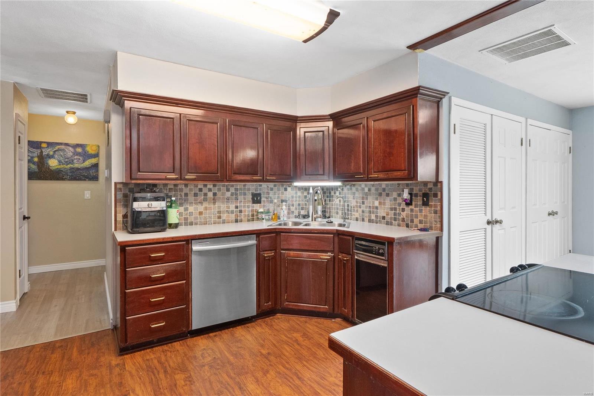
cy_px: 198
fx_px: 297
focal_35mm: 18
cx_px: 297
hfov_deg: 90.0
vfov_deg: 67.4
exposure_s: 1/2.5
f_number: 9
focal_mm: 9
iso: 640
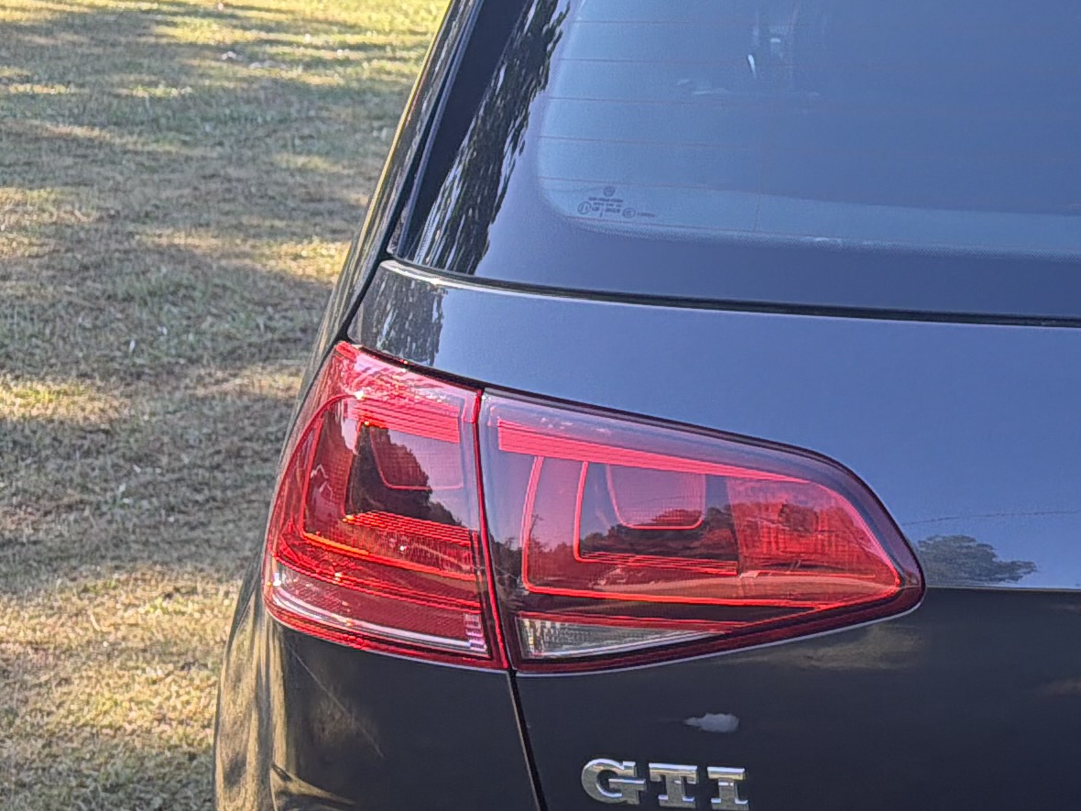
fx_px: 2561
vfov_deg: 17.5
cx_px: 1533
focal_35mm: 82
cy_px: 828
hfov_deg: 20.9
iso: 100
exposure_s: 1/528
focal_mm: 6.76
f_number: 1.78
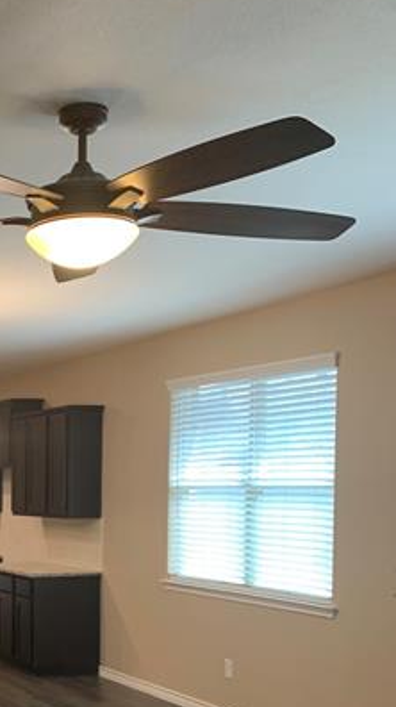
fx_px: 1029
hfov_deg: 20.3
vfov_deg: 36.5
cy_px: 573
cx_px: -89
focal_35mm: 55
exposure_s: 1/60
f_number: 1.8
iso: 125
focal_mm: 4.25
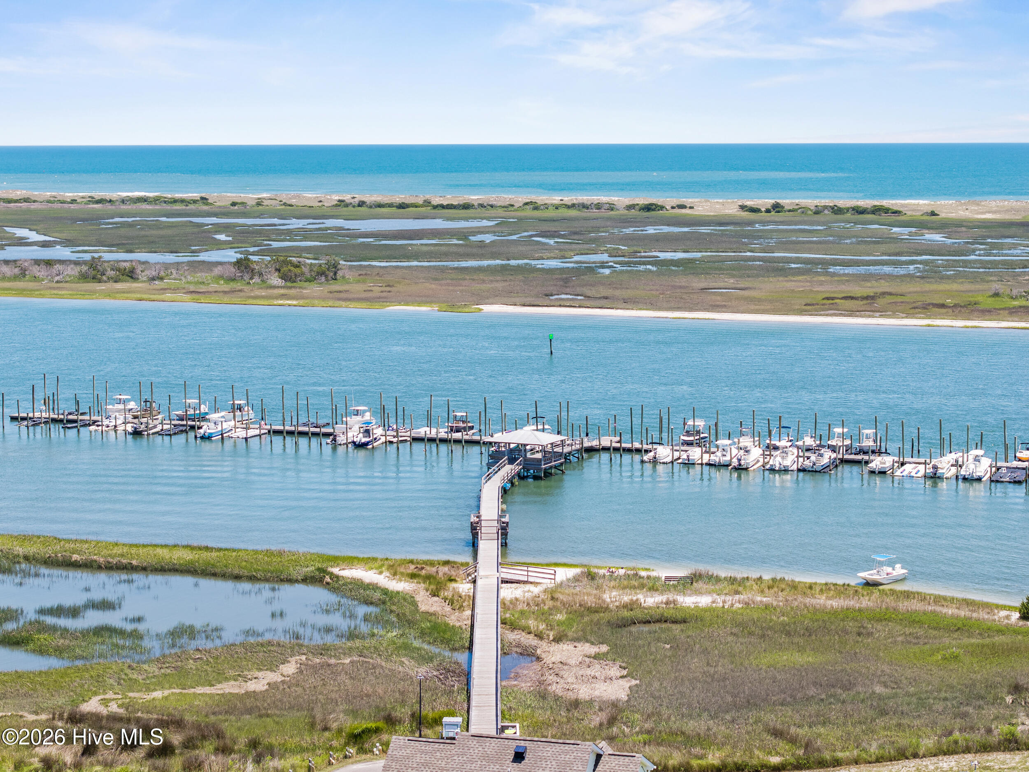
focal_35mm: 70
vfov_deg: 21.0
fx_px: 2081
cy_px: 386
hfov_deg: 27.8
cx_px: 514
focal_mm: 19.35
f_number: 2.8
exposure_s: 1/1250
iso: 110
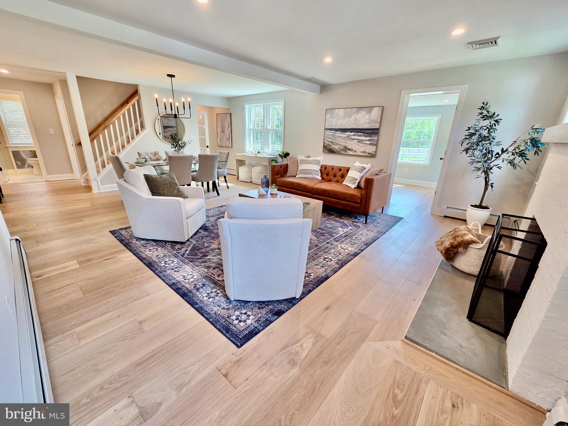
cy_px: 213
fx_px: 213
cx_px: 284
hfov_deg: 106.2
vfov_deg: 89.9
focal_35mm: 13
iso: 125
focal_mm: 2.2
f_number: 2.2
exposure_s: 1/120
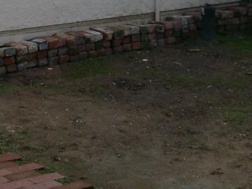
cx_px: -28
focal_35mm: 119
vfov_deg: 11.9
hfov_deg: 16.1
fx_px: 867
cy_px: -101
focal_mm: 5.8
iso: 80
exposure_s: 1/121
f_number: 7.2
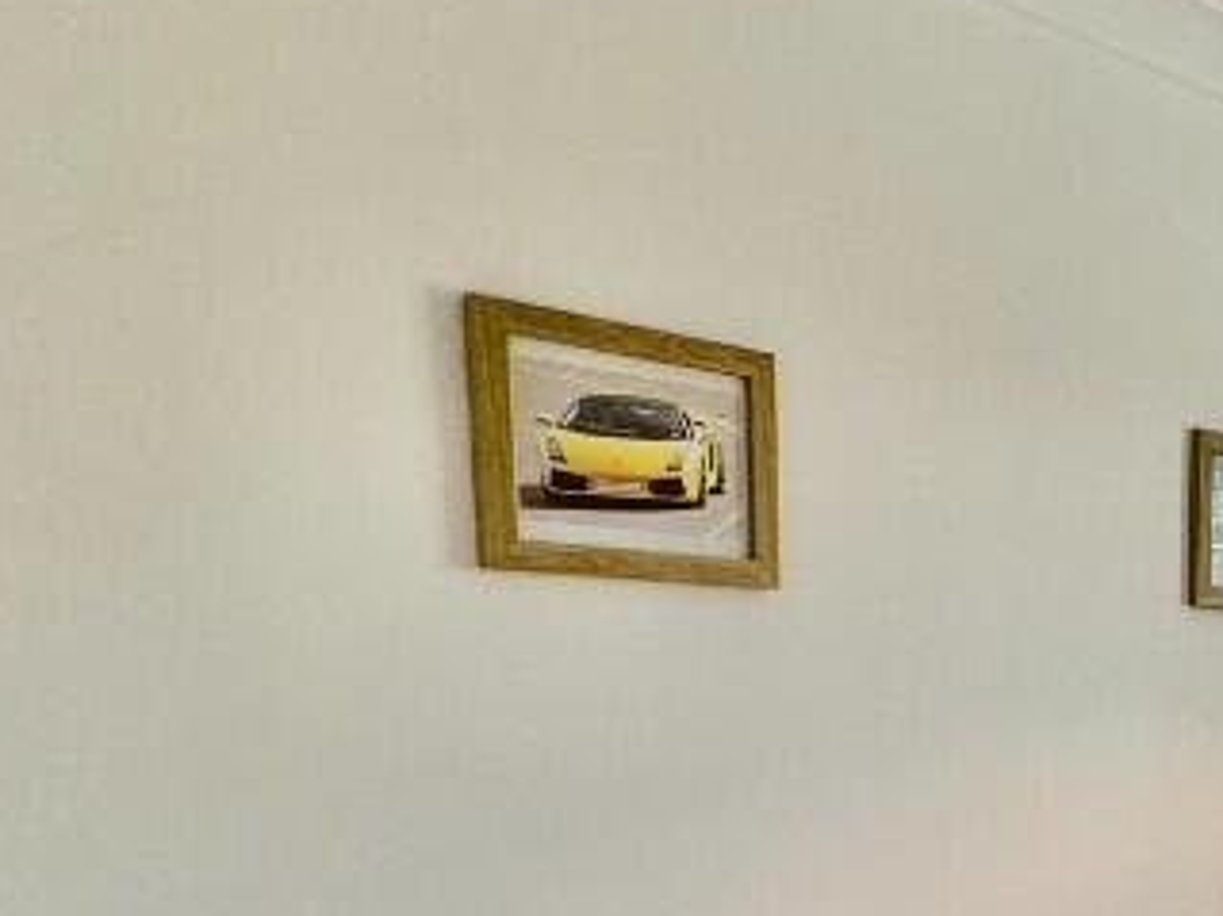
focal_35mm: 45
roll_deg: -1.4
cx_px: 1488
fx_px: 1589
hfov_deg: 33.7
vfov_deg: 29.8
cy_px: 931
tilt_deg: -10.5
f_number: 2.2
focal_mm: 2.22
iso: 200
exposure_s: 1/99
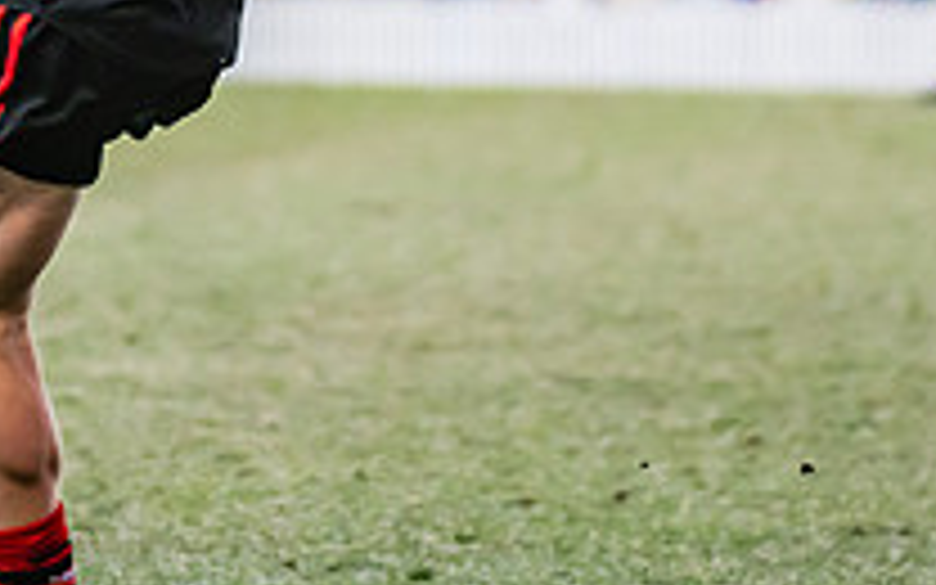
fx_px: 14515
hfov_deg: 3.7
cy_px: -73
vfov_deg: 2.3
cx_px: 155
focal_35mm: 569
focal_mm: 170
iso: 1400
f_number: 4
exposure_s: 1/1600
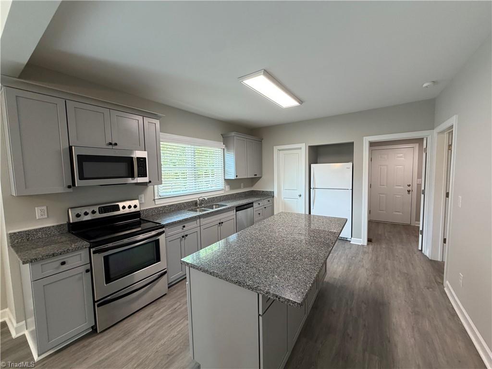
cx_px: 246
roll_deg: +0.8
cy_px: 184
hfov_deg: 102.1
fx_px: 199
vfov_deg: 85.7
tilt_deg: -5.2
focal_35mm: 14
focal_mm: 2.22
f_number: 2.2
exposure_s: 1/60
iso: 200
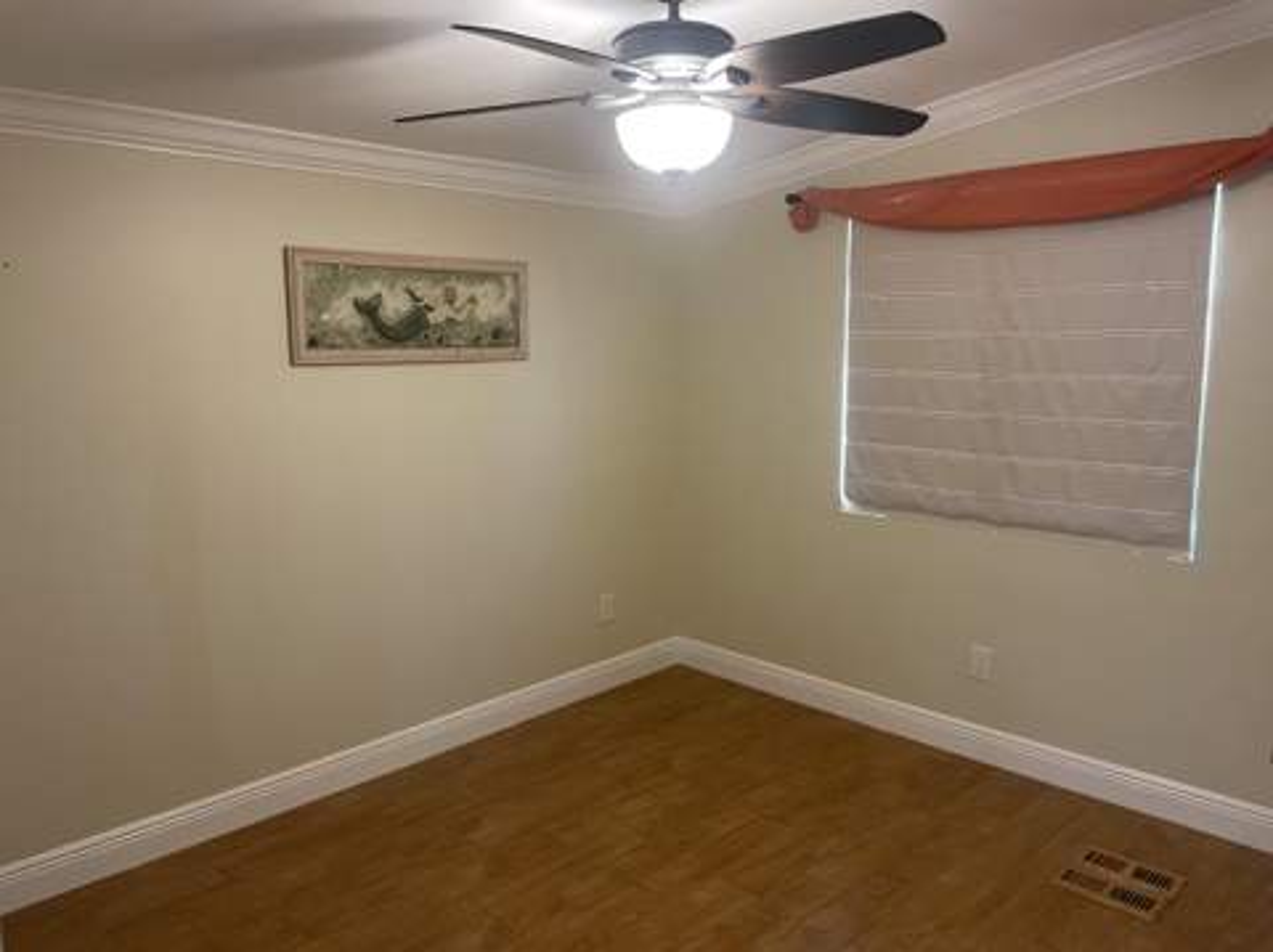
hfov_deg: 67.4
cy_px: 476
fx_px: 955
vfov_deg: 53.0
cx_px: 636
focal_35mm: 26
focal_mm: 4.2
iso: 250
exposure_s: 1/60
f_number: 1.6
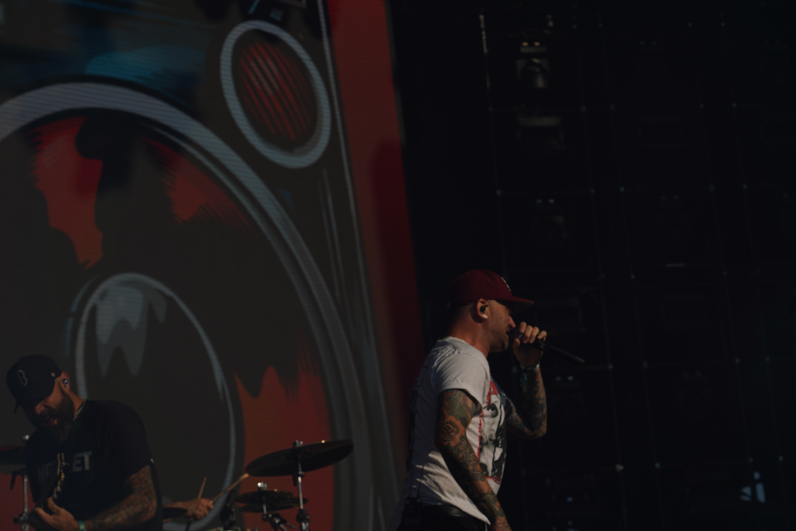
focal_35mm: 105
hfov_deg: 19.5
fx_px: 2321
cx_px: 398
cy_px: 266
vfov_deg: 13.0
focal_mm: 105
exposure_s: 1/1250
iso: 100
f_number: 8
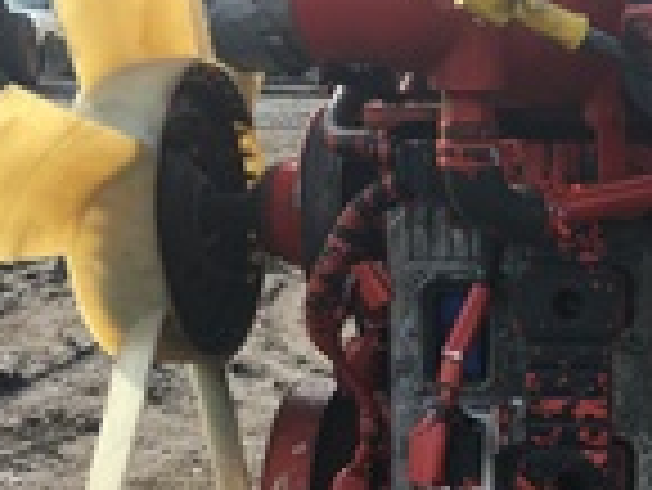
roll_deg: -0.9
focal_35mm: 80
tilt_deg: -12.5
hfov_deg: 22.4
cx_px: 787
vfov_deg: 18.3
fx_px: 1508
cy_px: 391
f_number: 2.2
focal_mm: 4.15
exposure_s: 1/601
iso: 25
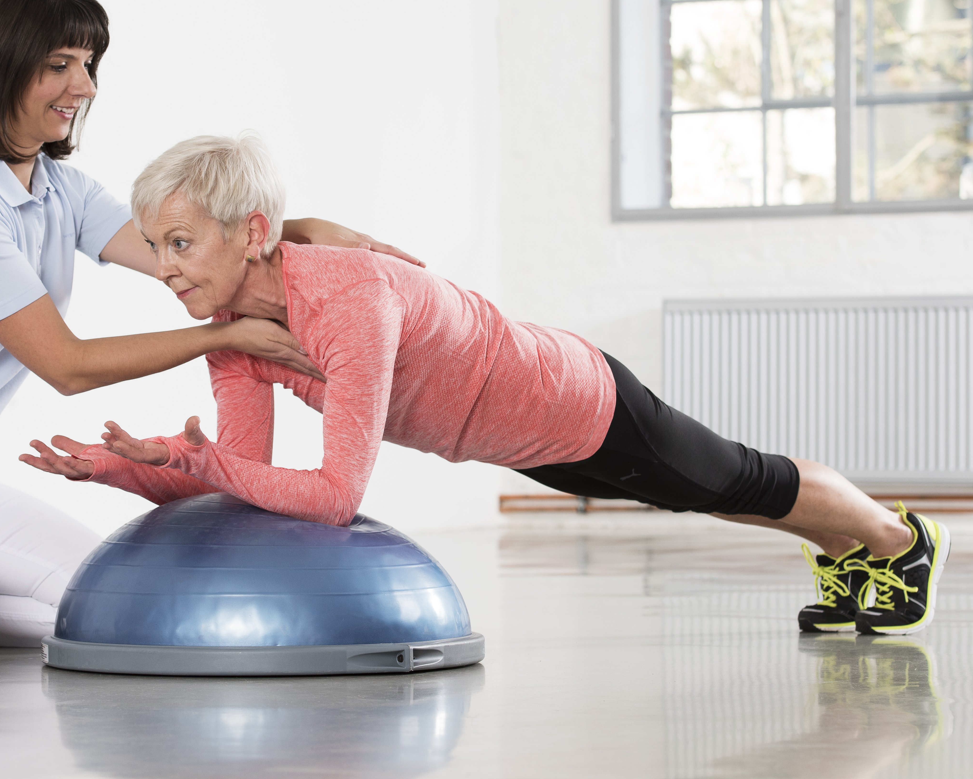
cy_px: 303
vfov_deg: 13.0
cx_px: 389
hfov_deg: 16.1
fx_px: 3427
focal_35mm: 119
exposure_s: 1/125
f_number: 4
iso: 160
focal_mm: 70
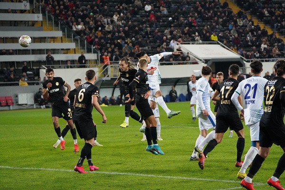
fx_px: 1132
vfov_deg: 9.6
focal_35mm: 143
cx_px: 142
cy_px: 95
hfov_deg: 14.3
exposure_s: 1/2000
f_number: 5
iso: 8000
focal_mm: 143
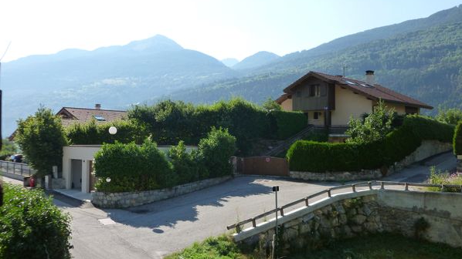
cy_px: 126
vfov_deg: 33.7
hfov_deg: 56.6
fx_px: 429
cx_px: 231
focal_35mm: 35
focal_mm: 5.7
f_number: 3.5
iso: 160
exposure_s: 1/500
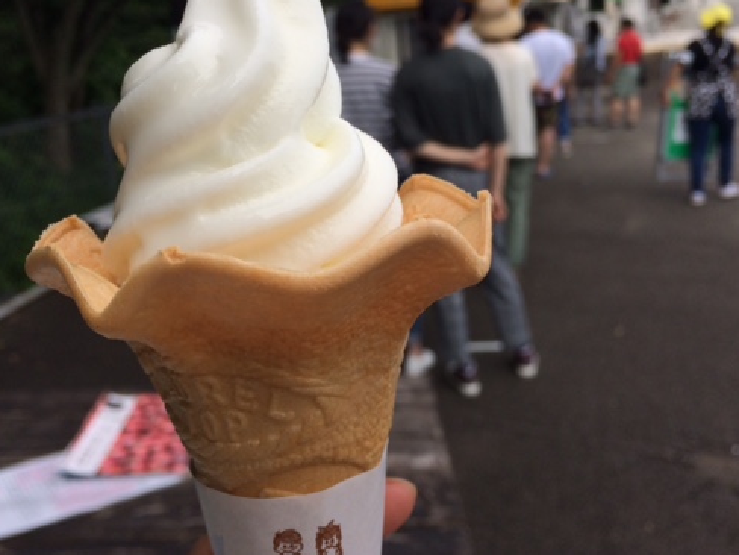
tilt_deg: -11.2
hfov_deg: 49.0
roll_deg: +4.6
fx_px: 811
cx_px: 356
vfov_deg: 37.5
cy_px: 209
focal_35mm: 38
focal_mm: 4.15
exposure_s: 1/1520
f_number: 2.2
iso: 32
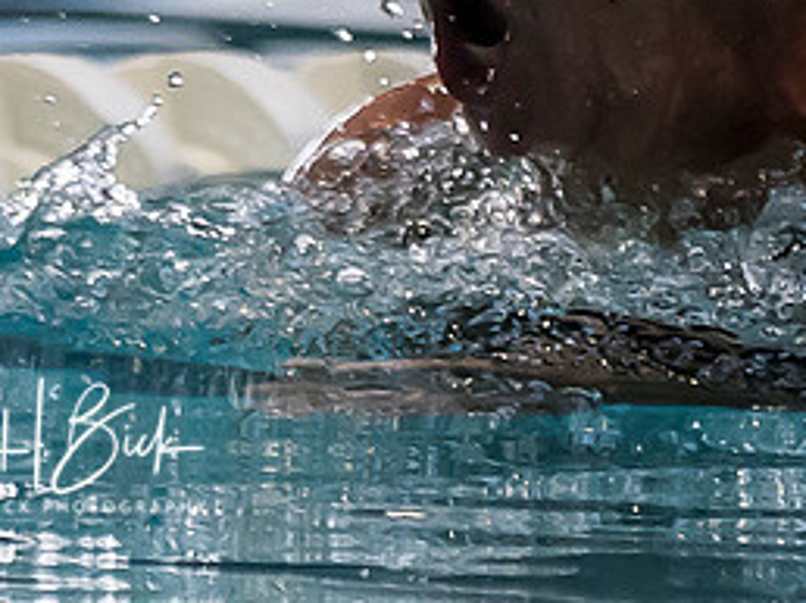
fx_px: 57249
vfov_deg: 0.6
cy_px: 472
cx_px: 789
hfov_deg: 0.8
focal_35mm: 2461
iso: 1600
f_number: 2.8
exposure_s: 1/1000
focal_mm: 200
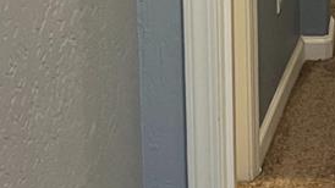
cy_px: -189
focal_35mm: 155
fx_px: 1377
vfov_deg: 7.5
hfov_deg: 13.2
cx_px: 482
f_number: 1.5
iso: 160
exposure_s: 1/60
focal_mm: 5.7
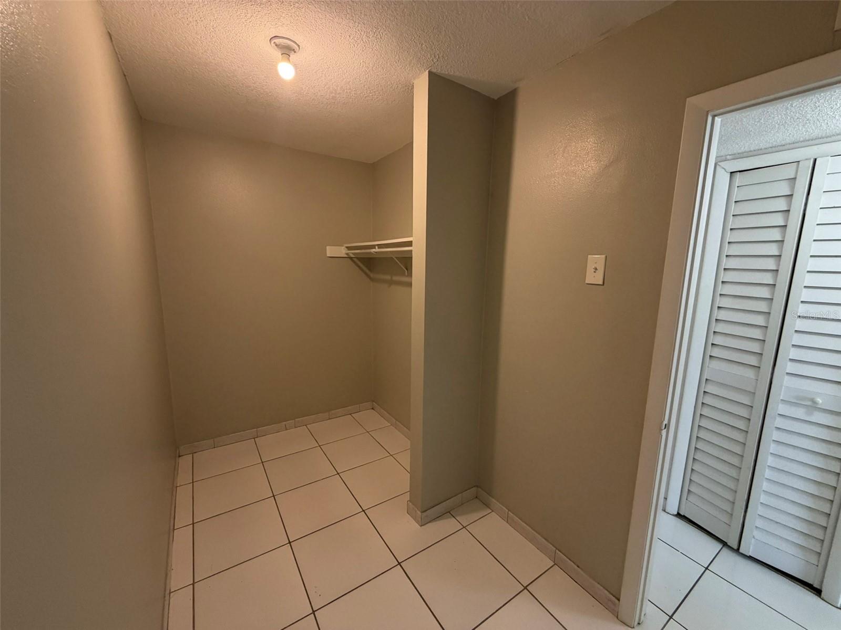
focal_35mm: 14
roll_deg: -0.3
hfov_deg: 102.1
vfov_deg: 85.7
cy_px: 315
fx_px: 340
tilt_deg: -9.3
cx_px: 420
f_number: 2.2
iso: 200
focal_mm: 2.22
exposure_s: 1/60
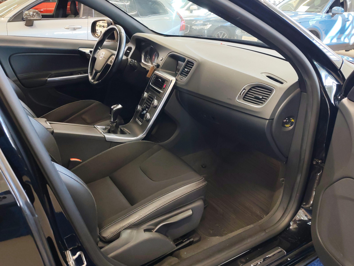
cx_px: 177
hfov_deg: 58.4
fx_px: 317
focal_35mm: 31
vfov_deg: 45.4
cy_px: 133
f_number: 1.9
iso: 640
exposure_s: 1/100
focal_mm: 6.12
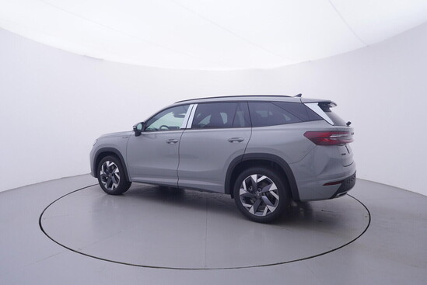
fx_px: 267
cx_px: 214
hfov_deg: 77.3
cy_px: 142
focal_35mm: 22
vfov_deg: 56.2
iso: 200
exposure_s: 1/80
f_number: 5
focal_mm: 15
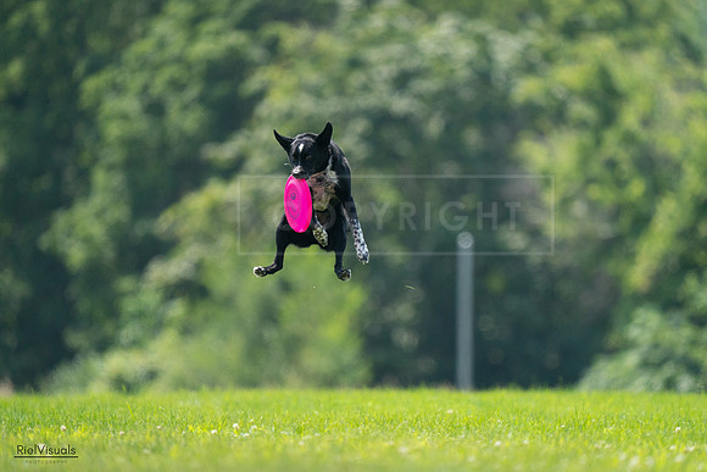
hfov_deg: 3.4
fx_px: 11786
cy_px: 236
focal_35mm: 600
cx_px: 354
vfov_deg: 2.3
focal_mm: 600
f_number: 6.3
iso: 2000
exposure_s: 1/4000
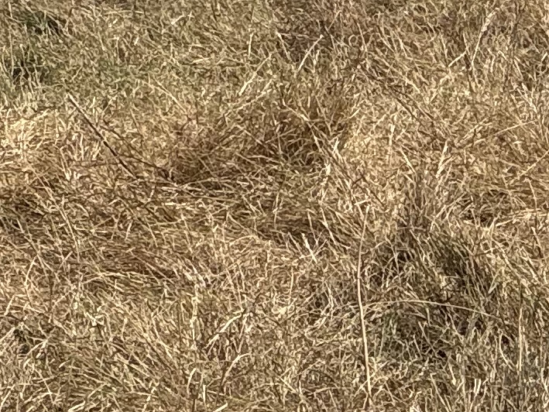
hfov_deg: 4.4
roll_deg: +1.2
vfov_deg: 3.4
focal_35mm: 438
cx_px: 1381
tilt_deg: -2.4
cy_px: -194
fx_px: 6948
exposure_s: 1/1024
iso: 25
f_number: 2.8
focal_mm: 9
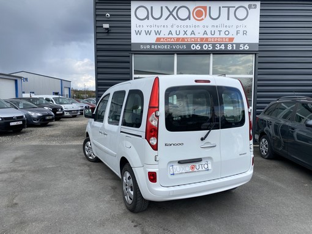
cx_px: 156
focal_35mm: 26
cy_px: 117
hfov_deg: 67.3
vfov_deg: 53.1
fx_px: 234
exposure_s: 1/1316
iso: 32
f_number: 1.8
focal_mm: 4.25
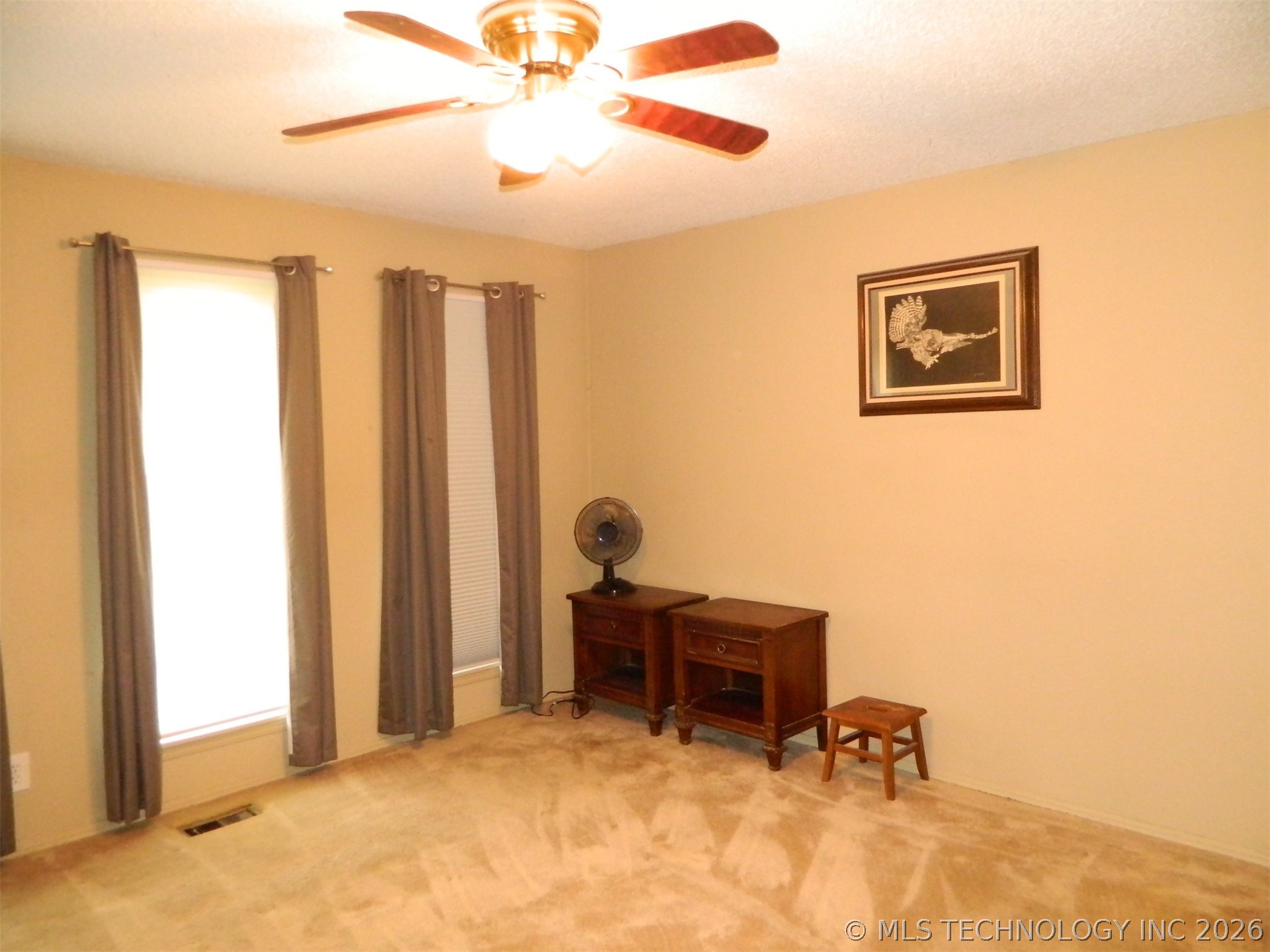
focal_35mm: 25
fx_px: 917
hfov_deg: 69.4
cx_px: 635
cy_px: 476
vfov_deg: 54.9
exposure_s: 1/30
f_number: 3.1
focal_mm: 4.5
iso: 720
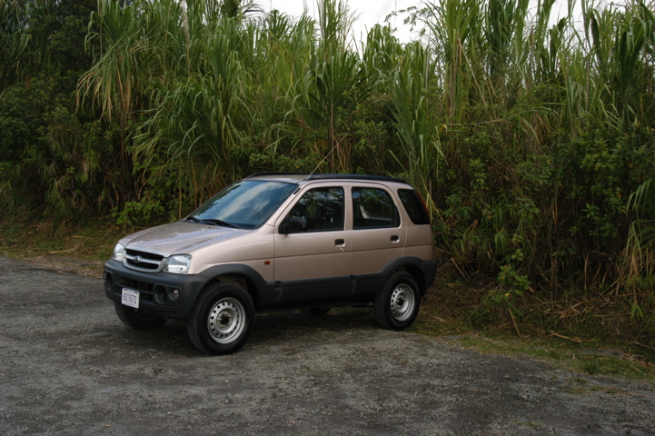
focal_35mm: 42
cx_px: 328
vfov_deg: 31.9
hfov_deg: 46.4
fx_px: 764
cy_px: 218
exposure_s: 1/80
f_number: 14
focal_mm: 28
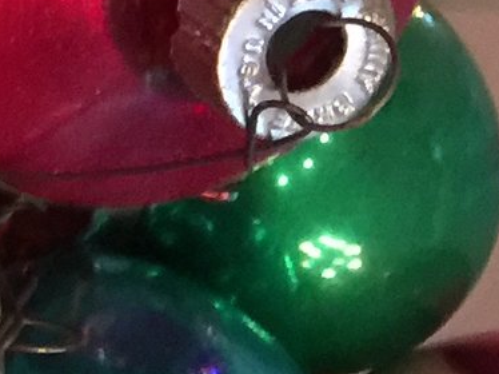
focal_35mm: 194
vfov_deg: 6.9
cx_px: -1154
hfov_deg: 8.2
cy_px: -757
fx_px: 2795
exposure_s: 1/10
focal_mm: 4.15
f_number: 2.2
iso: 125
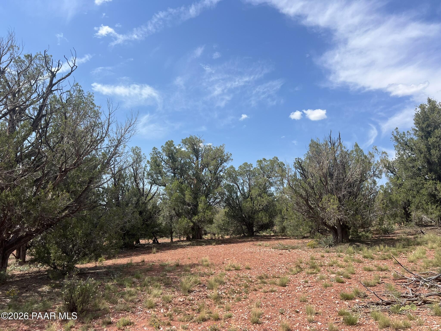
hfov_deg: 67.3
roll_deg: -1.8
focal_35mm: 26
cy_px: 166
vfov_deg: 53.1
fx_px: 331
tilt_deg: +9.8
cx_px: 220
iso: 50
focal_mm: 5.7
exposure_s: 1/4274
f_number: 1.5
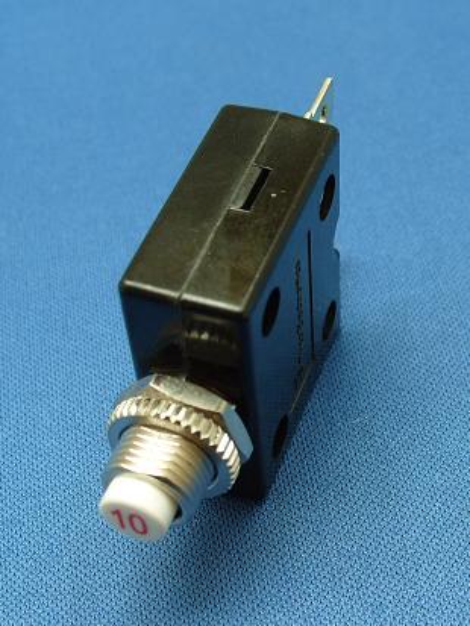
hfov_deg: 40.7
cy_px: 313
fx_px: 633
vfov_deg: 52.6
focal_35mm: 35
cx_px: 235
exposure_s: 1/60
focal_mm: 7.8
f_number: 2.8
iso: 80
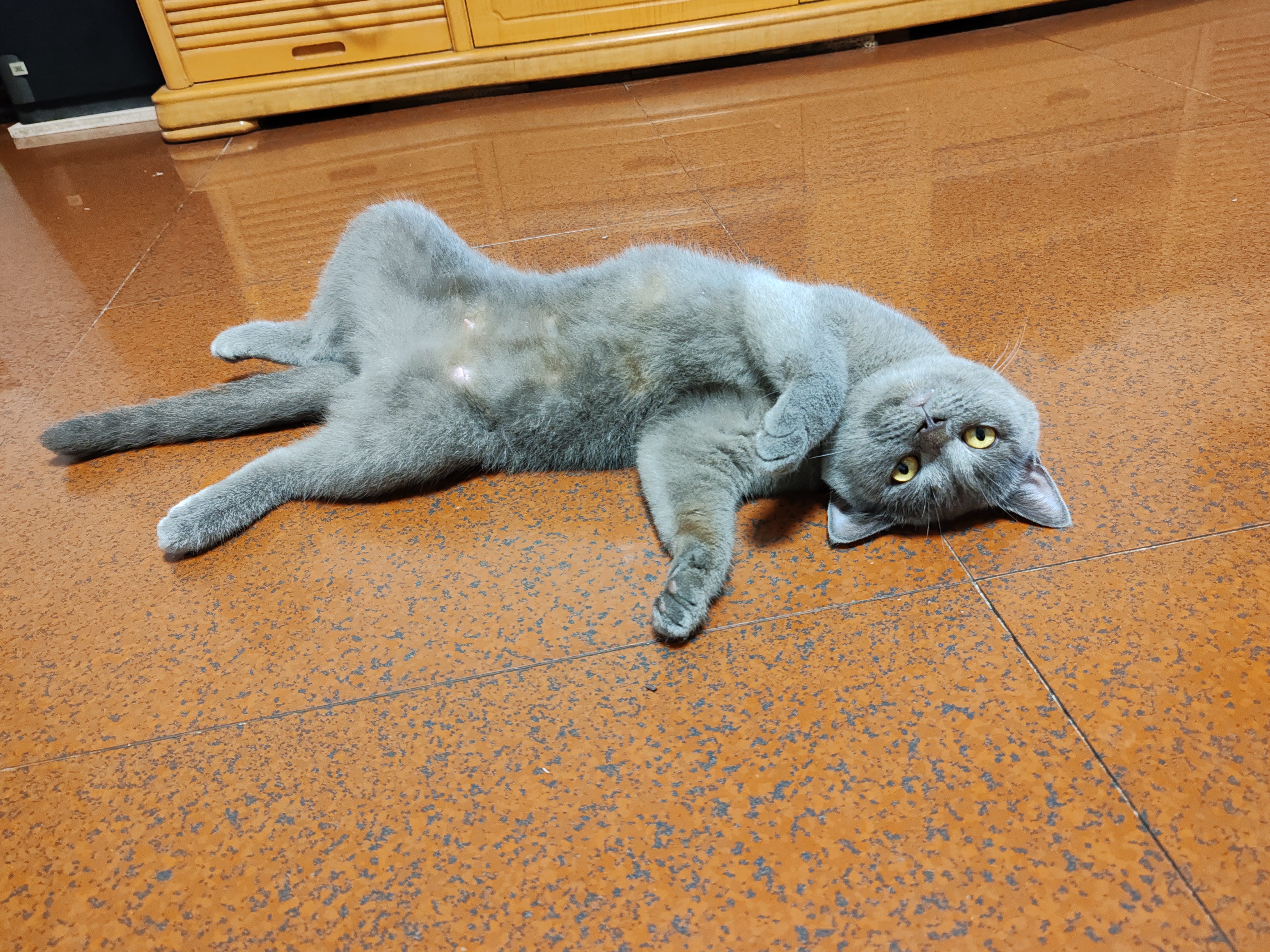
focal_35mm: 27
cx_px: 635
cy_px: 476
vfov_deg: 51.4
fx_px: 991
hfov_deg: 65.3
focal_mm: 6.12
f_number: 1.9
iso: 3200
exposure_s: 1/50
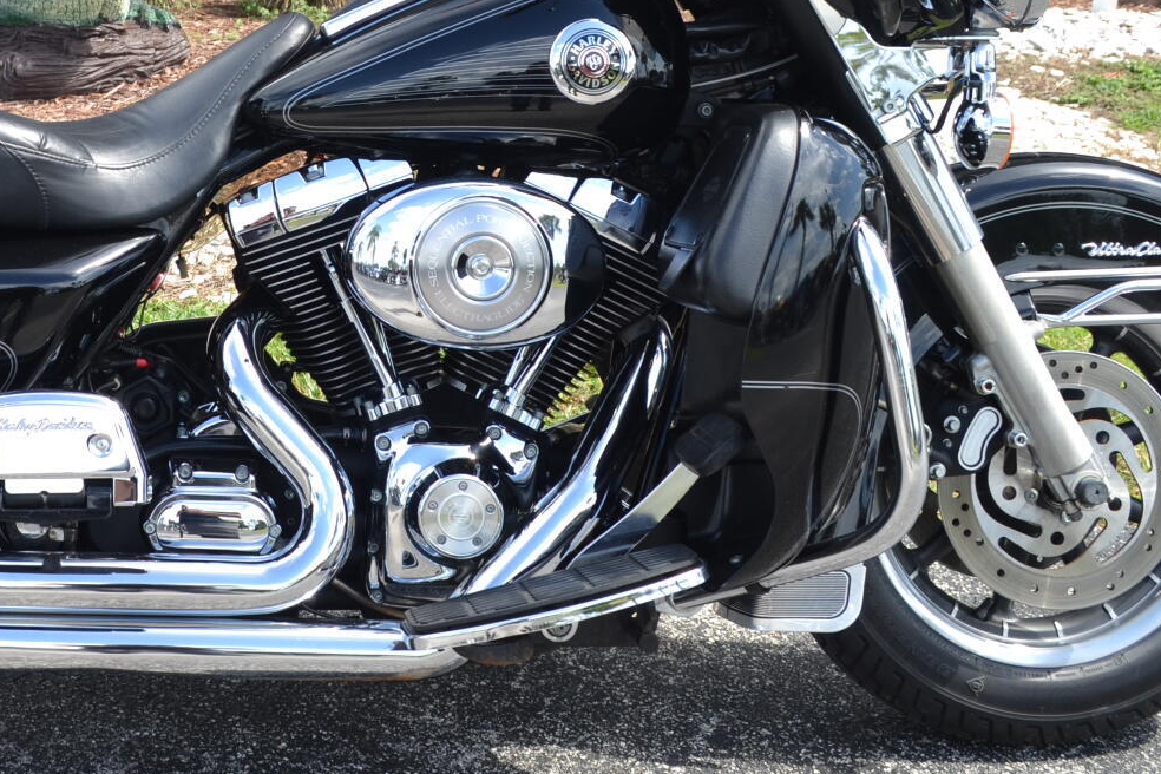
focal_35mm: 61
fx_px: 1967
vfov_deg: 21.9
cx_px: 204
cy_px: 130
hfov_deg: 31.9
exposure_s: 1/160
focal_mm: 20
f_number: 6.3
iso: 100
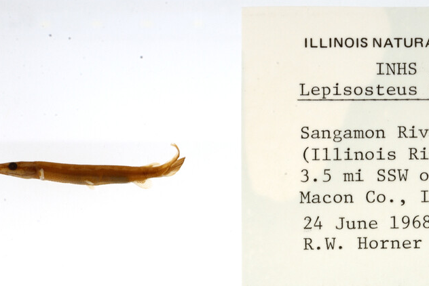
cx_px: 290
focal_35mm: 114
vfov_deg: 12.0
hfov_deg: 17.9
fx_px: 1359
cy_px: 251
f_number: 20
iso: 100
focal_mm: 60
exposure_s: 1/50
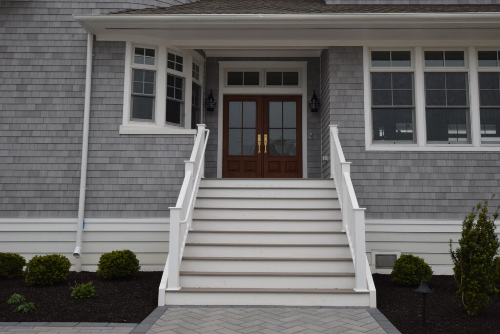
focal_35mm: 33
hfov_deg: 57.2
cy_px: 167
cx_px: 250
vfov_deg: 40.0
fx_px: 458
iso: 640
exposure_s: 1/200
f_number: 18
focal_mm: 22
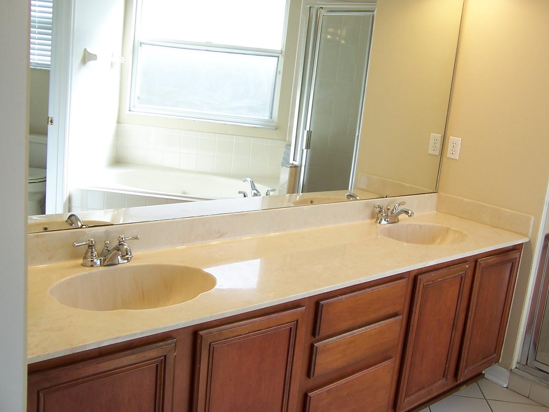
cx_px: 277
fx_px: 571
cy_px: 203
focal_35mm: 36
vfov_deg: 39.7
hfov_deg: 51.4
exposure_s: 1/60
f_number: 3.4
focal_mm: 5.5
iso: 80
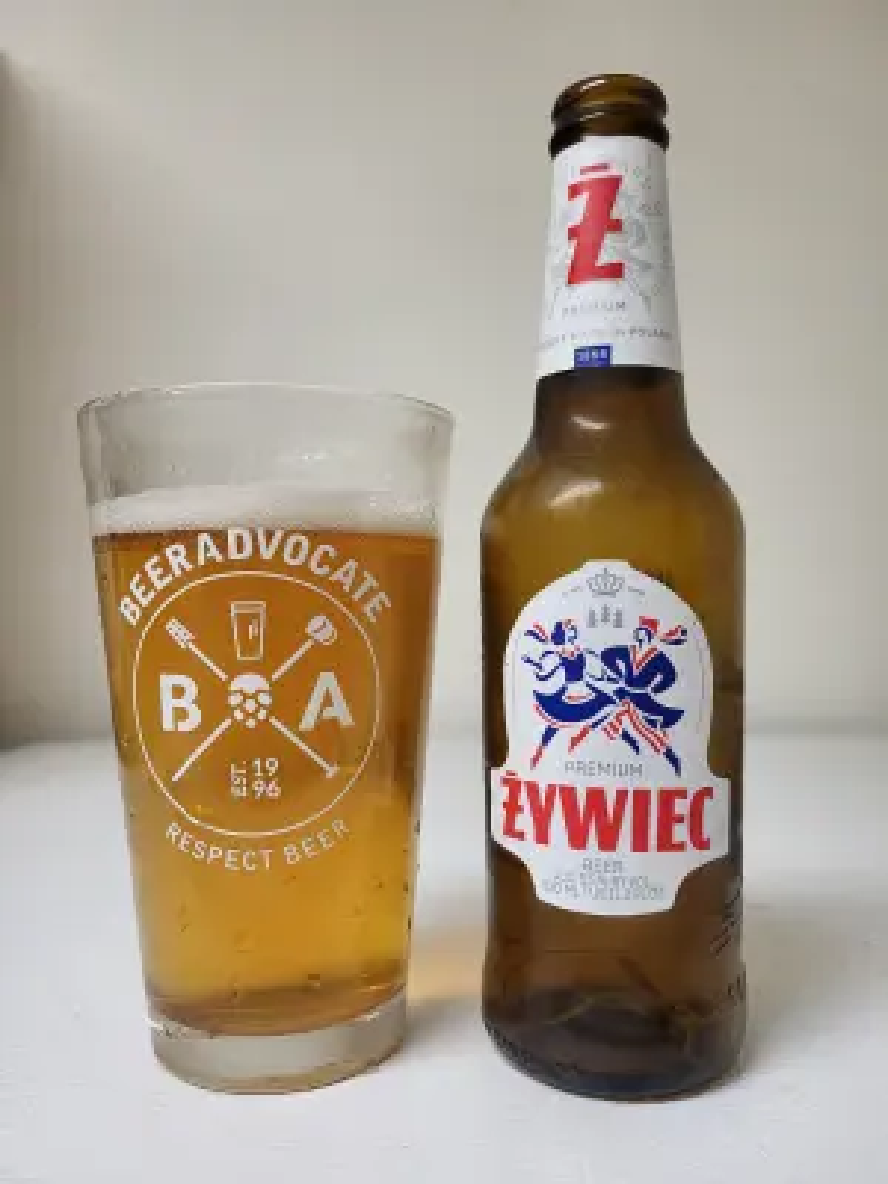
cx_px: 444
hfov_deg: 53.1
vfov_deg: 67.3
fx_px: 889
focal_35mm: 26
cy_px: 592
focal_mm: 5.4
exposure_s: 1/120
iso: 250
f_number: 1.8
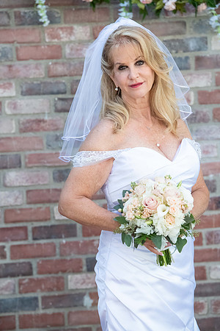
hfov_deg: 9.1
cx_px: 110
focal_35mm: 150
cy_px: 166
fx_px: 1375
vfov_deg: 13.7
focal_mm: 150
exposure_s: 1/1000
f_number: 5
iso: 1250
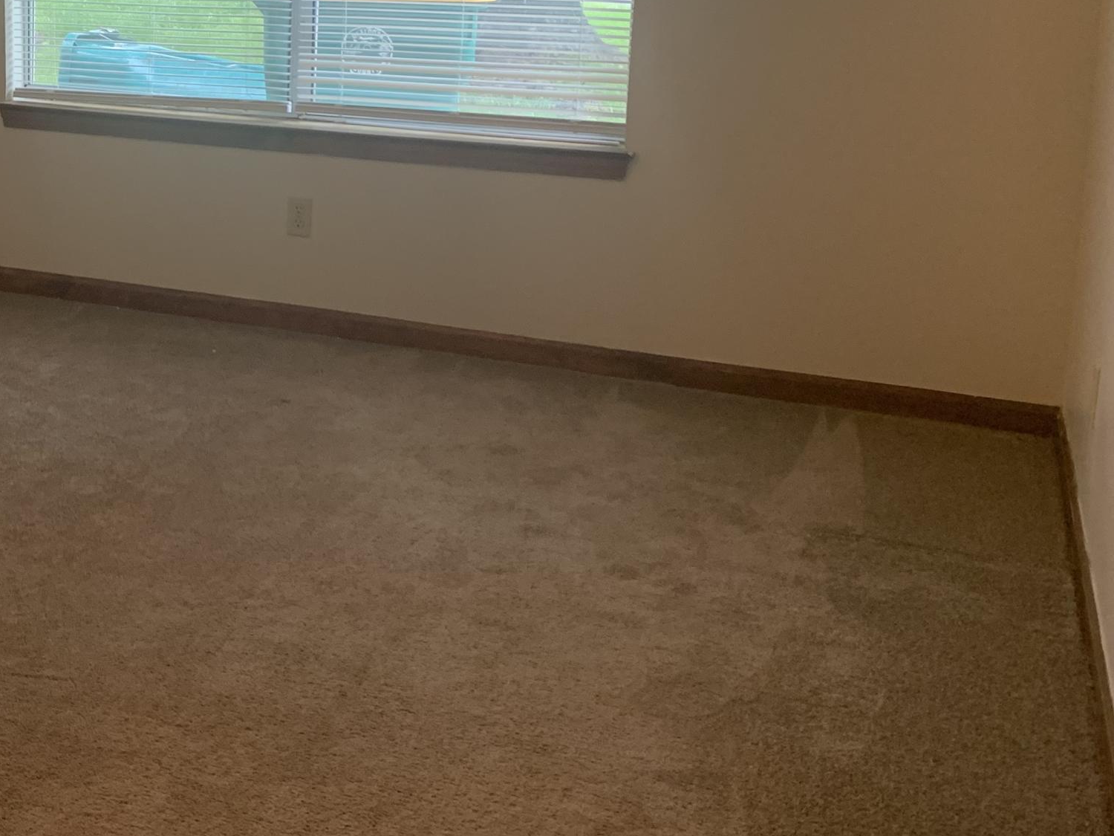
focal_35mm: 52
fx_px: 1673
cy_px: 125
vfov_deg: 27.3
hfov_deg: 34.2
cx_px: 53
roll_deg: -0.4
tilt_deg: -9.8
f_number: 1.8
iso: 125
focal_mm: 4.25
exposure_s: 1/60
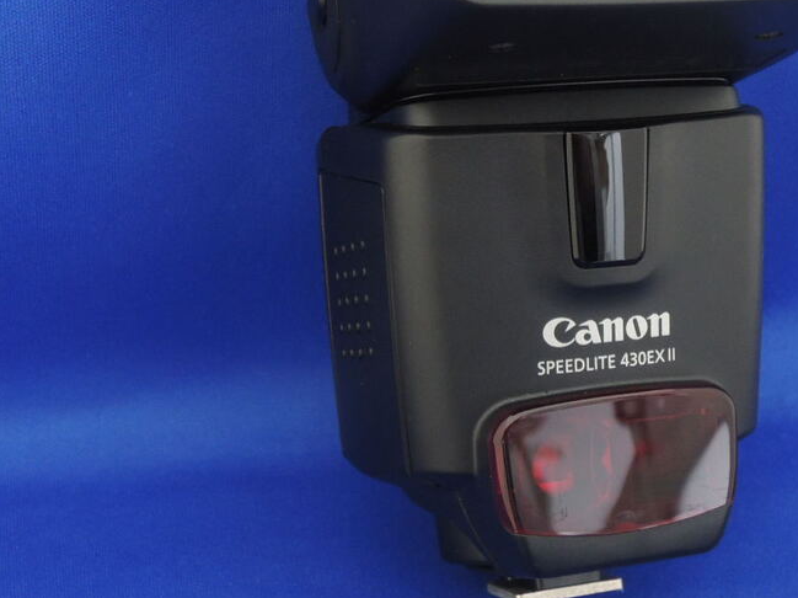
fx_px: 1705
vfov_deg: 19.7
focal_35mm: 74
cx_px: 537
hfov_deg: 26.2
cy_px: 135
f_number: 3.3
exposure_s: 1/40
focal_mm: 7.2
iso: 400
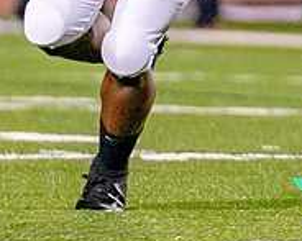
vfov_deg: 1.1
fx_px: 12685
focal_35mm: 1420
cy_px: -244
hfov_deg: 1.4
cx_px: 295
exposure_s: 1/1000
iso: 6400
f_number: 2.8
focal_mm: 200
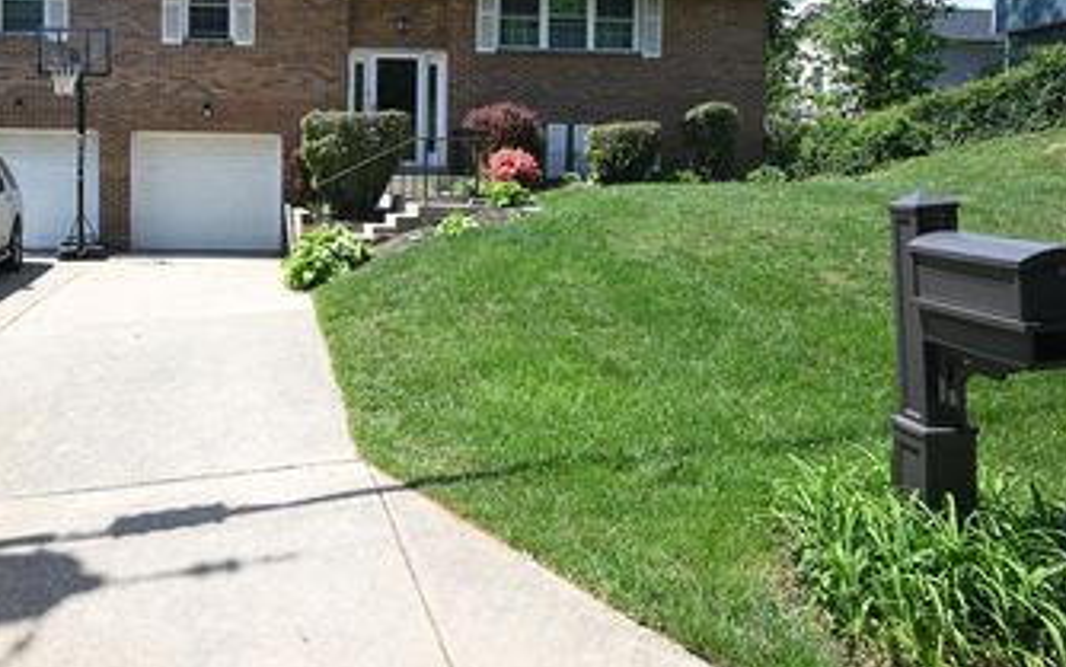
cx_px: 335
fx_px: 865
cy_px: 203
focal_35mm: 30
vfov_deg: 41.4
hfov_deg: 61.4
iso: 100
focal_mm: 19.5
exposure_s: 1/200
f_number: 7.1
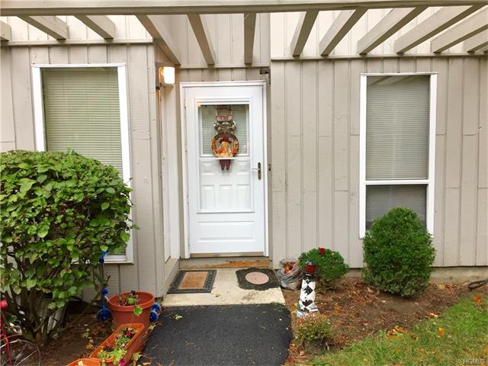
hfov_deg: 61.7
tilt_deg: -4.3
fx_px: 409
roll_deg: +1.5
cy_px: 183
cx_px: 244
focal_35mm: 29
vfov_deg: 48.2
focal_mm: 4.15
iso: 32
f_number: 2.2
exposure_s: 1/40
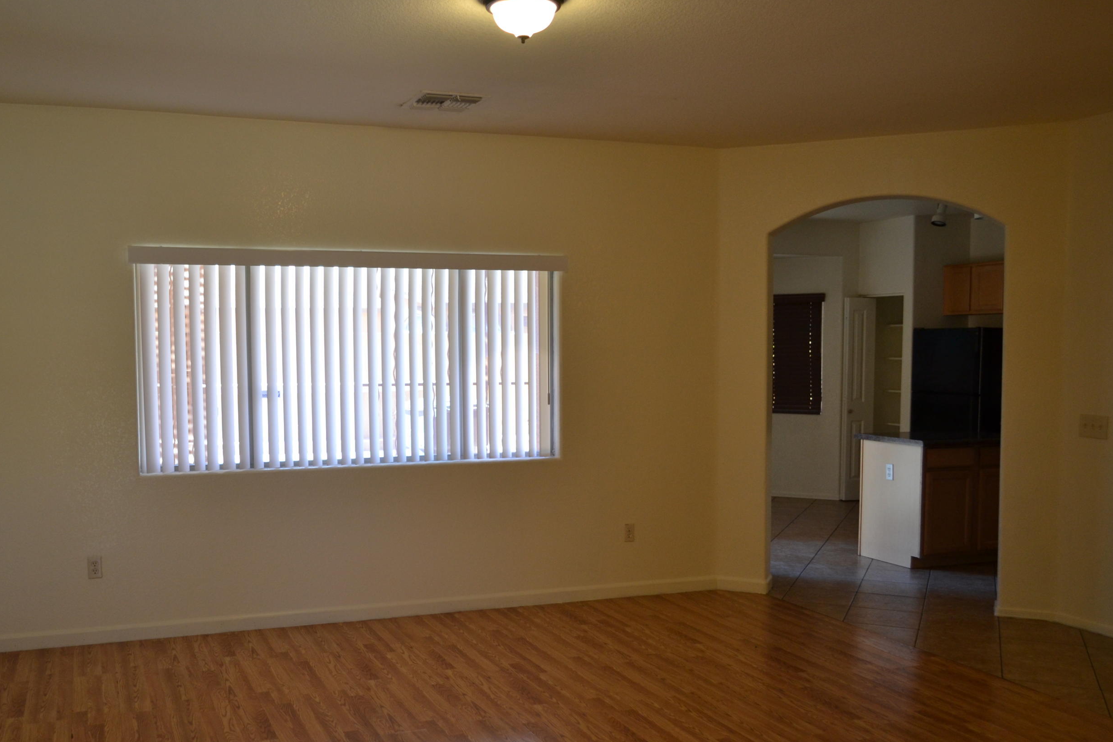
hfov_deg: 56.9
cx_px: 453
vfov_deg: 39.9
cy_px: 411
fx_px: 1020
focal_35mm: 33
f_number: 4
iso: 400
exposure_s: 1/60
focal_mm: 18
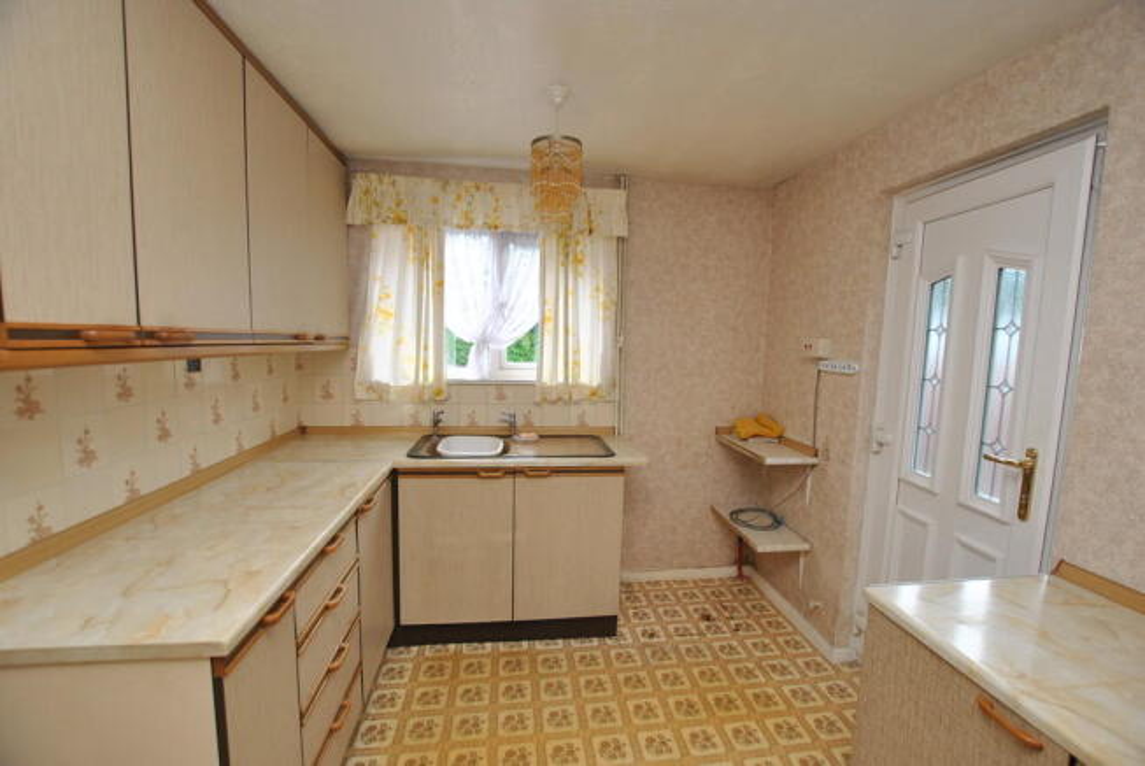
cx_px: 572
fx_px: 478
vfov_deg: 77.5
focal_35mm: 15
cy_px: 383
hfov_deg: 100.3
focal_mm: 10
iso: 200
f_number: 4
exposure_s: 1/60
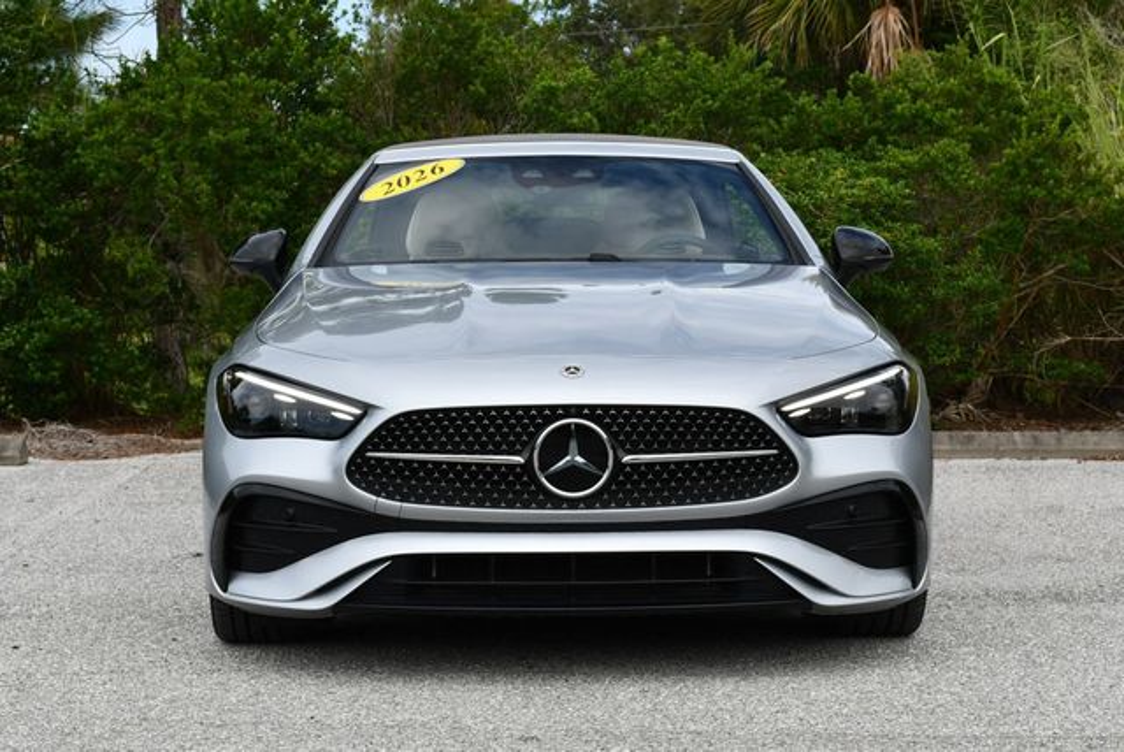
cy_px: 376
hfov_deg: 25.3
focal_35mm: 80
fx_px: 2500
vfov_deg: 17.1
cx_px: 562
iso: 100
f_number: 8
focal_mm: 40
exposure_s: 1/250
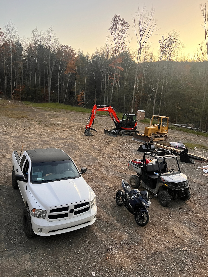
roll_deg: -1.2
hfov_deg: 53.1
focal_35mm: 26
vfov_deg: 67.3
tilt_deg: -11.5
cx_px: 104
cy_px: 138
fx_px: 208
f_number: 1.5
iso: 500
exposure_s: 1/50
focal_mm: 5.7
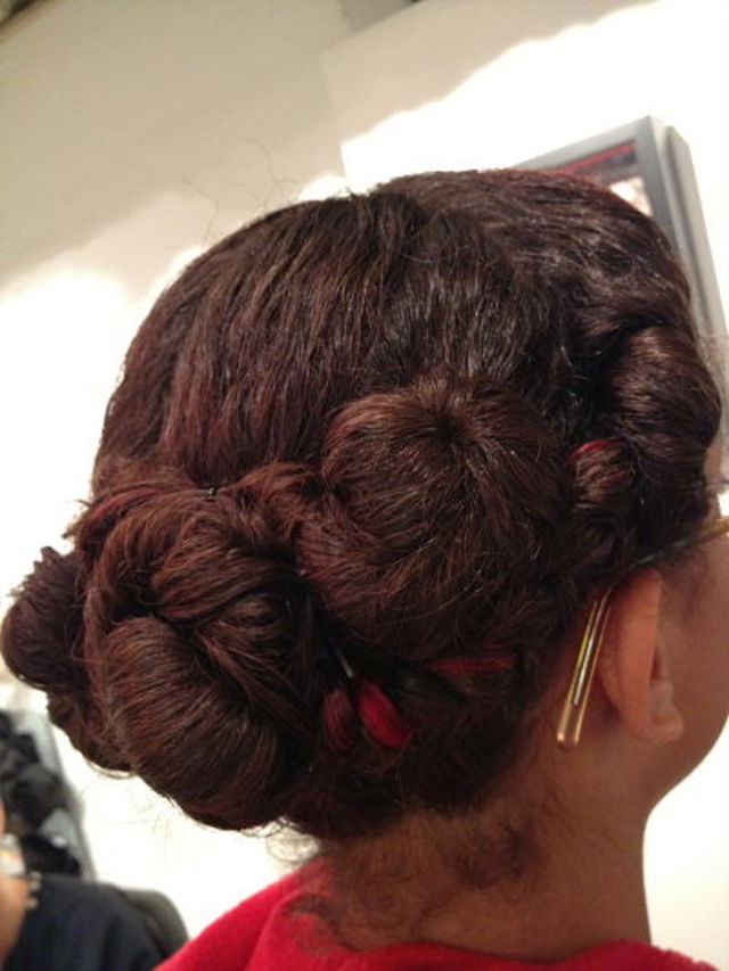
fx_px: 983
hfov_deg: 40.7
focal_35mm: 35
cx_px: 364
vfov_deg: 52.6
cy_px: 486
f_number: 2.4
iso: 320
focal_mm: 4.28
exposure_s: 1/20
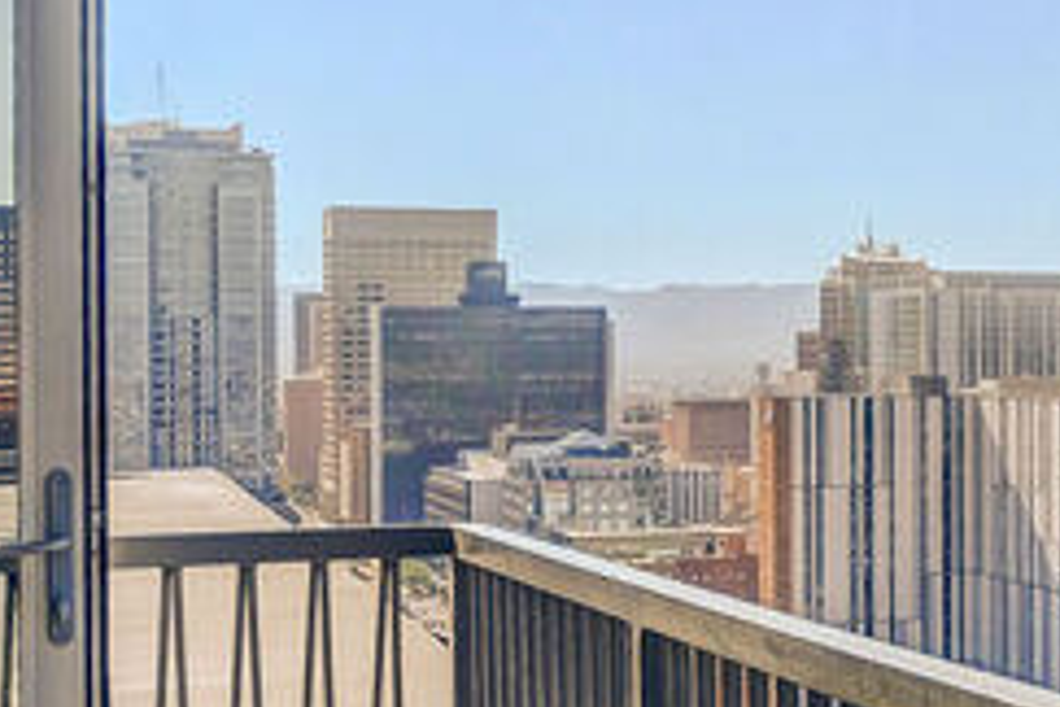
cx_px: 1474
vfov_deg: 17.1
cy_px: 410
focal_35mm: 80
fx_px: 2355
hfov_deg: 22.1
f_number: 5.6
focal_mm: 10
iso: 160
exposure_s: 1/900
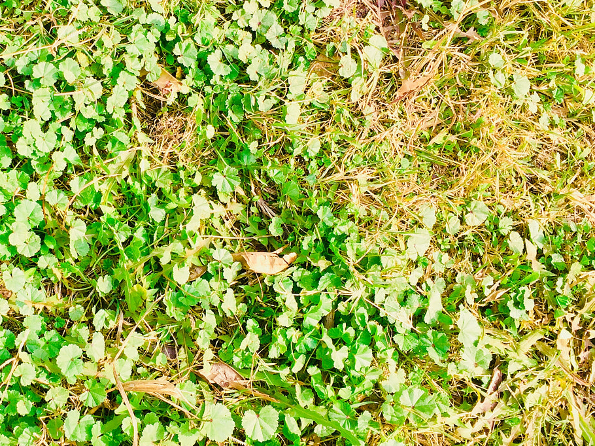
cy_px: 177
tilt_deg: -73.0
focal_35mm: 51
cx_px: 124
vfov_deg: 28.5
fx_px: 876
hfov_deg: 36.3
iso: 32
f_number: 2.2
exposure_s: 1/542
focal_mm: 4.15
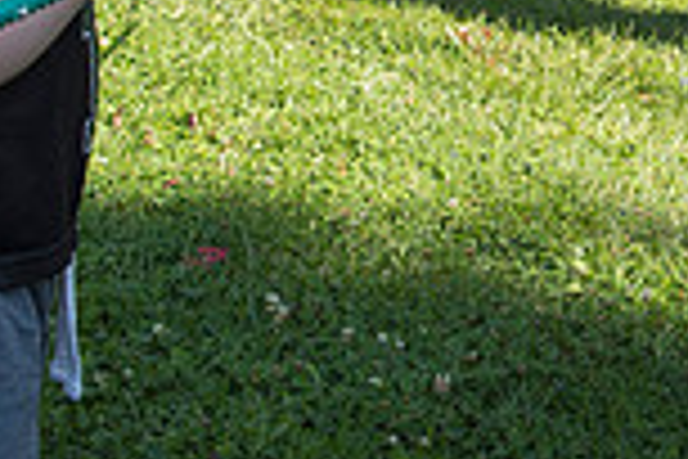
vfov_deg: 14.0
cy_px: -250
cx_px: 670
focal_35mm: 91
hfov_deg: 21.7
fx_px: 1739
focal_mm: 24
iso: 200
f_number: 5.6
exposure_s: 1/800
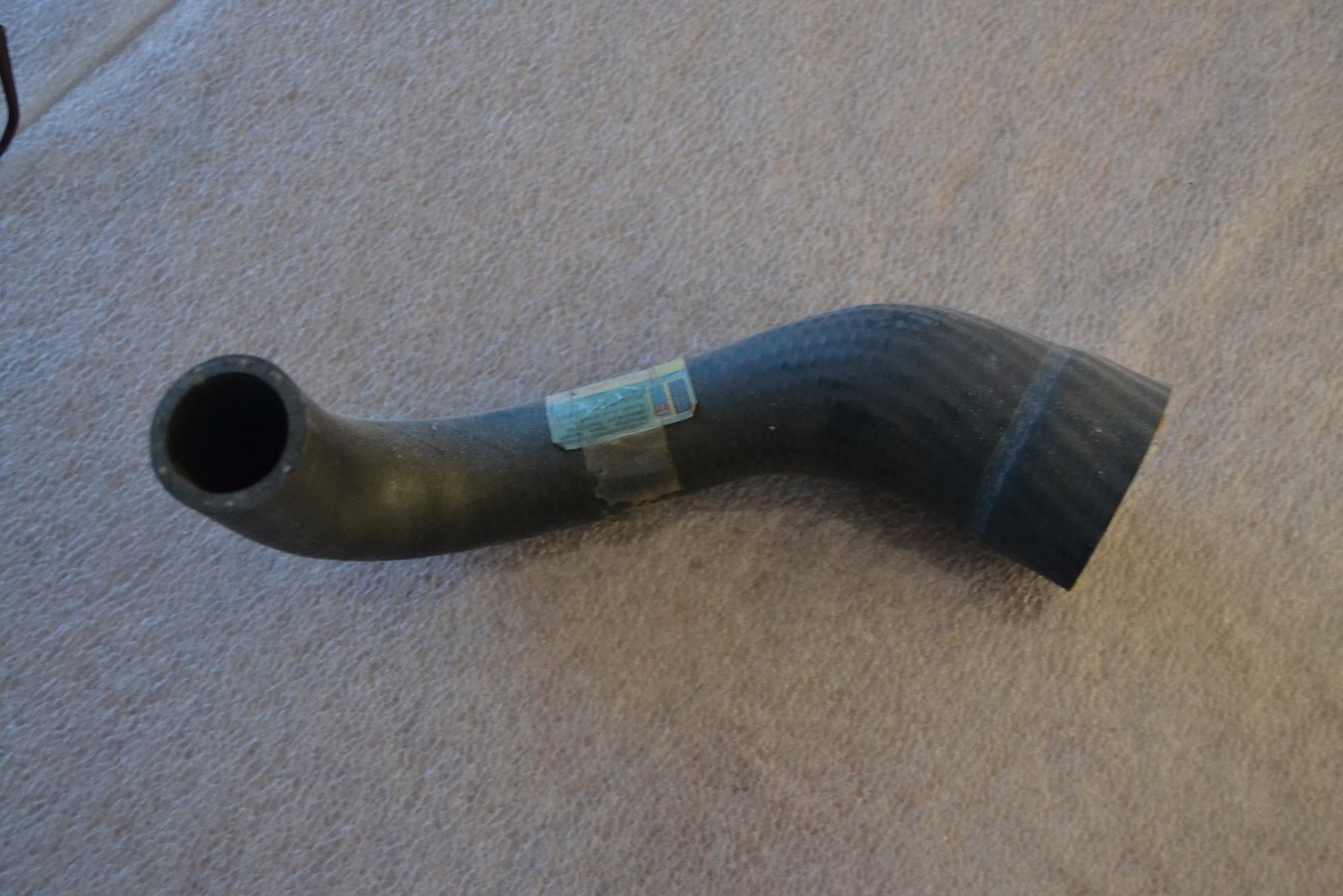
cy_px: 448
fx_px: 1455
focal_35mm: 39
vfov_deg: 34.2
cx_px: 672
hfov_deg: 49.6
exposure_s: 1/8
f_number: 4.2
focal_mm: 26
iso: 3200
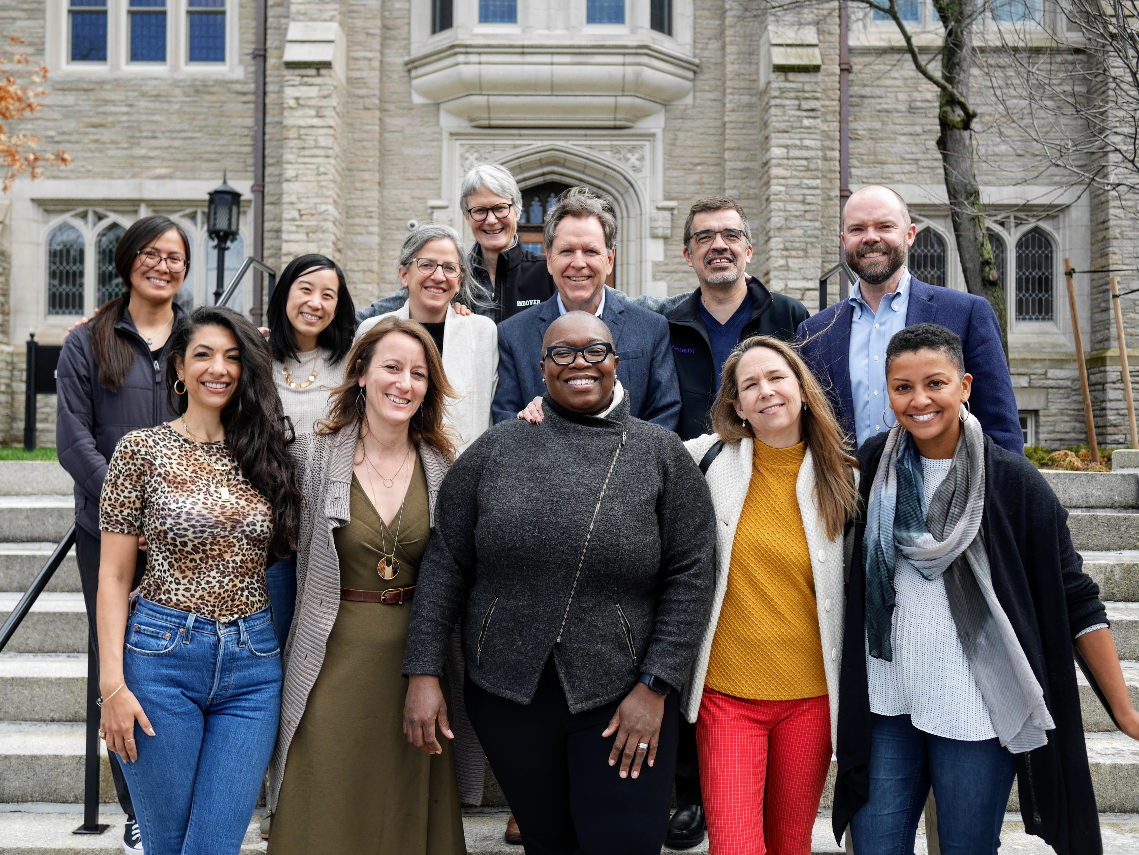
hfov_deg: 46.8
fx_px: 1317
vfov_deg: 36.0
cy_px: 428
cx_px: 570
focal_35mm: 40
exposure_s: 1/1300
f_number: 3.2
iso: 200
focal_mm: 20
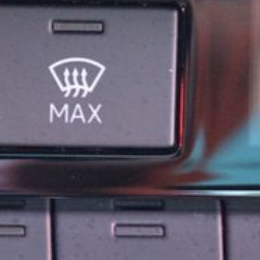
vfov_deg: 8.9
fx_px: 1678
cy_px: 134
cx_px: -50
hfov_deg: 8.8
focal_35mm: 197
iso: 3200
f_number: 5.6
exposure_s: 1/20
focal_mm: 45
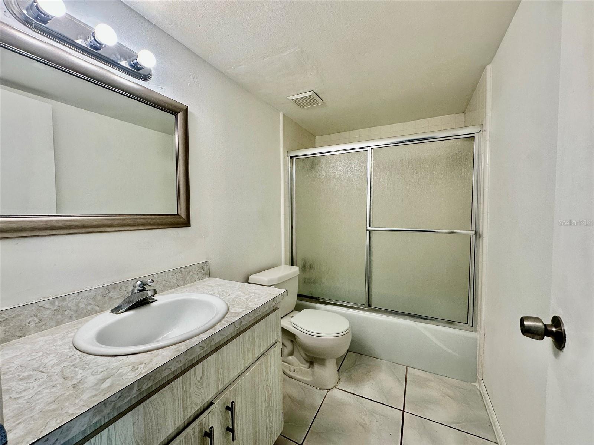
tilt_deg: -2.5
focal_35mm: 14
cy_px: 222
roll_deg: -0.2
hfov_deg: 102.1
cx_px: 297
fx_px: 240
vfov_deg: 85.7
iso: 100
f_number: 2.2
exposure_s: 1/120
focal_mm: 2.22
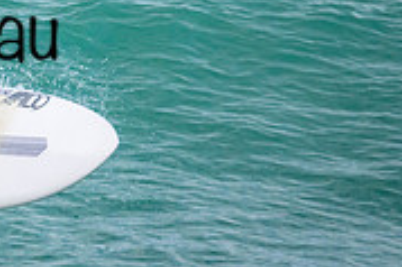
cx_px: -180
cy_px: 8
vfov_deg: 0.5
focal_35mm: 2592
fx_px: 28917
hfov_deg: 0.8
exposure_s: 1/2000
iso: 2800
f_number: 6.3
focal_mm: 800
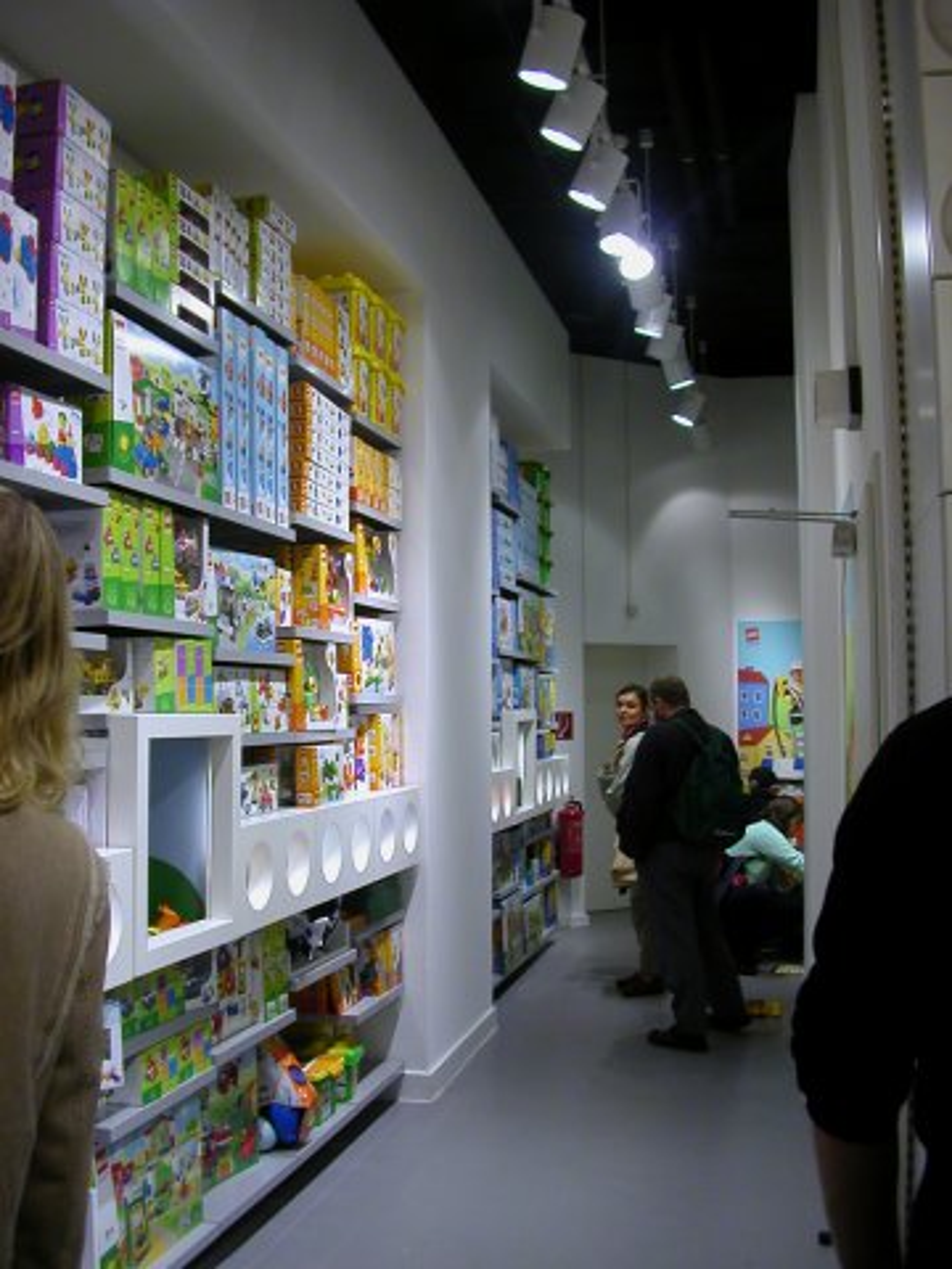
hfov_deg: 38.7
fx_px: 1357
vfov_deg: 50.1
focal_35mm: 37
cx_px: 476
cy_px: 634
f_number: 2.7
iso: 100
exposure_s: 1/113
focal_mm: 5.6
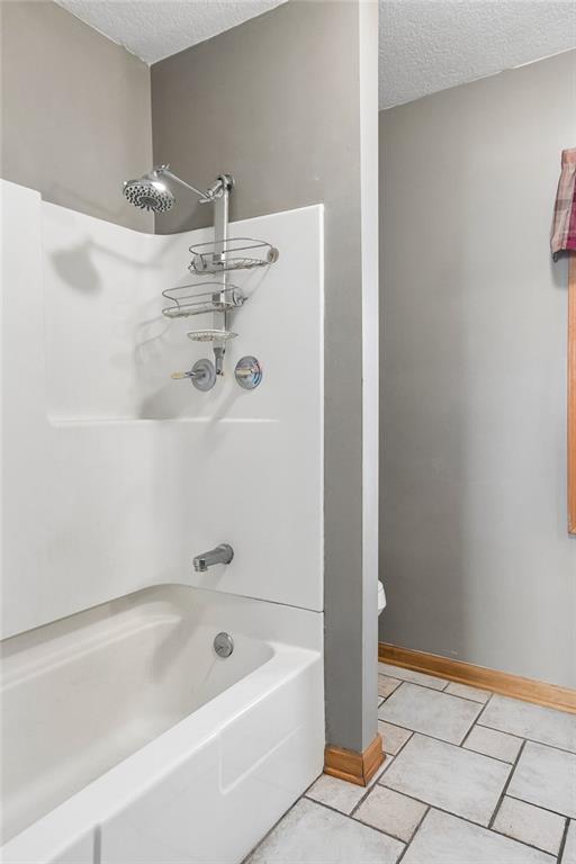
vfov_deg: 73.7
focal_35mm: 24
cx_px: 288
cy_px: 432
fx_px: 576
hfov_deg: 53.1
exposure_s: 1/5
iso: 500
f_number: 6.3
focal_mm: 16
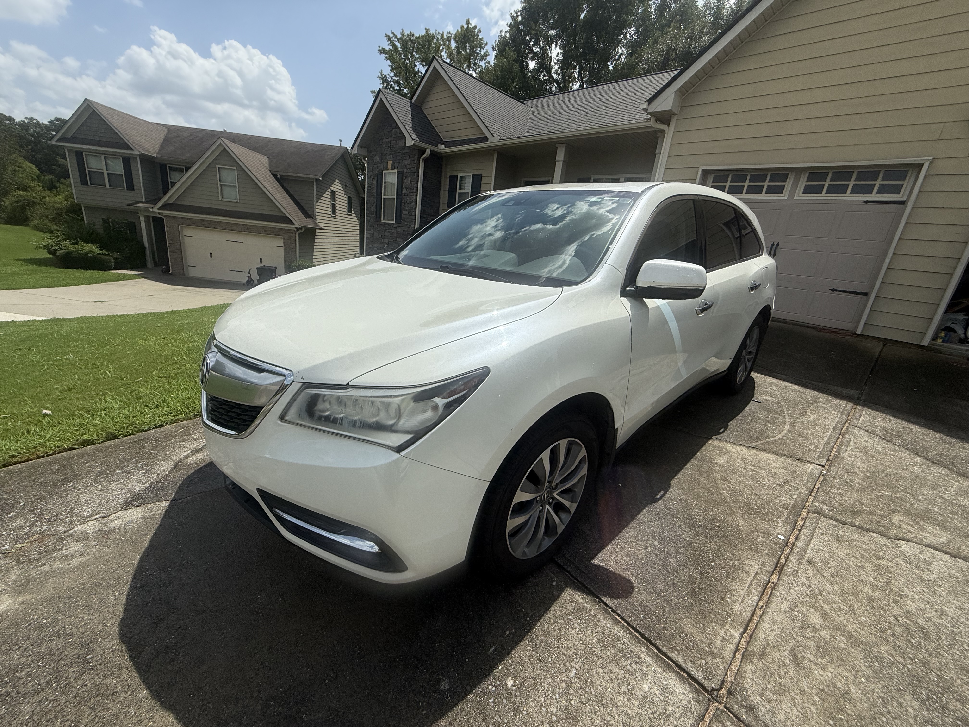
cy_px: 364
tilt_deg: -16.6
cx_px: 484
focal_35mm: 14
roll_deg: -6.7
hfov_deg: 102.1
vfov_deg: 85.7
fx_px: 392
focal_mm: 2.22
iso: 50
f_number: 2.2
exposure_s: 1/6173
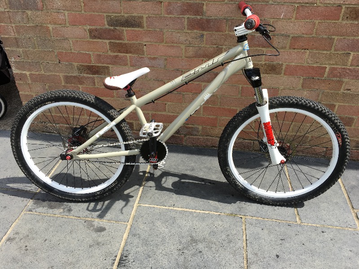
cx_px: 180
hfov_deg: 61.7
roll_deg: -0.5
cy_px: 134
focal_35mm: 29
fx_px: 301
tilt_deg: -32.4
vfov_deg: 48.2
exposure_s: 1/916
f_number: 2.2
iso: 25
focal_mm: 4.15
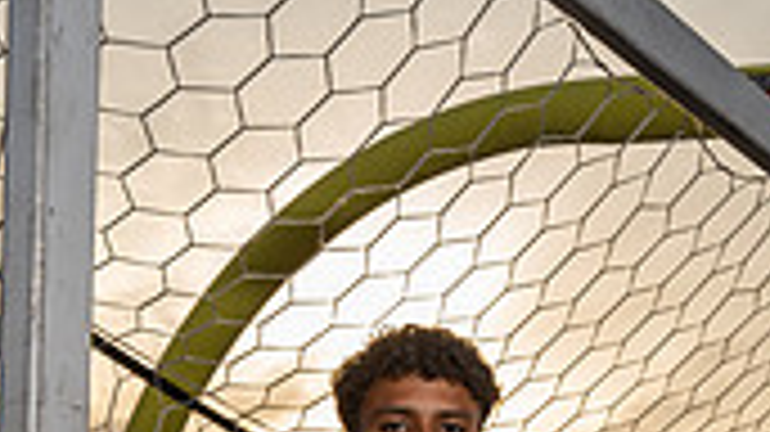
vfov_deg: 9.8
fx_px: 2245
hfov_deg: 19.5
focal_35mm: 110
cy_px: 1004
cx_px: 360
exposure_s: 1/250
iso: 100
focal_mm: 40
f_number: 8
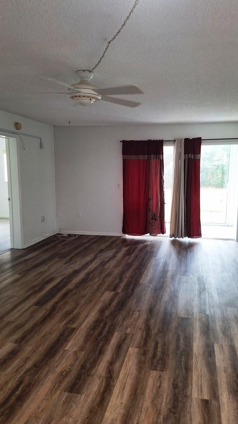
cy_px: 207
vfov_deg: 71.9
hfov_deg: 44.2
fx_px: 292
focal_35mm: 26
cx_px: 141
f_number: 1.8
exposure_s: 1/40
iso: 80
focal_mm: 5.54
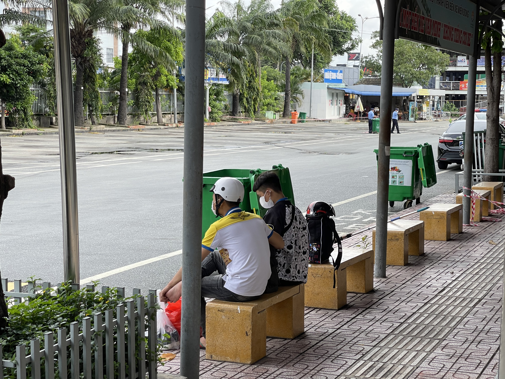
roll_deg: -1.1
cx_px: 252
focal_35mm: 64
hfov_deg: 30.3
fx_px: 934
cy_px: 190
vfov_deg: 22.9
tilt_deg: -6.4
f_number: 2.2
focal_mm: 7.5
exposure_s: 1/203
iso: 20
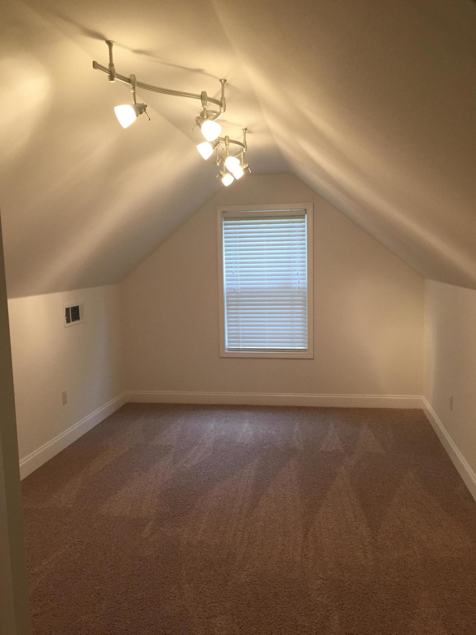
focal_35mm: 29
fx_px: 532
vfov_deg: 61.7
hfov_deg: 48.2
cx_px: 238
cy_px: 318
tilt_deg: -5.5
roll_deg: +2.3
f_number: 2.2
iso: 50
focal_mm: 4.15
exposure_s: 1/30
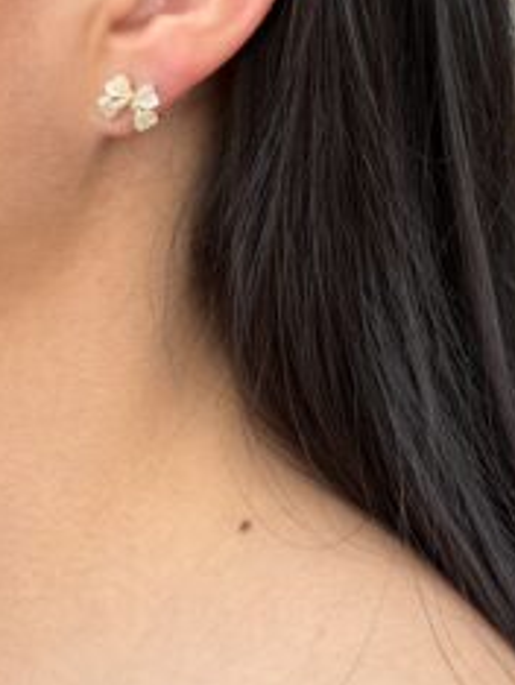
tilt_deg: -7.5
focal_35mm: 82
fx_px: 1624
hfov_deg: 17.9
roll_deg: -0.7
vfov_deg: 23.4
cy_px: 132
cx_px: 143
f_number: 1.78
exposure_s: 1/561
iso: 64
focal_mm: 6.76
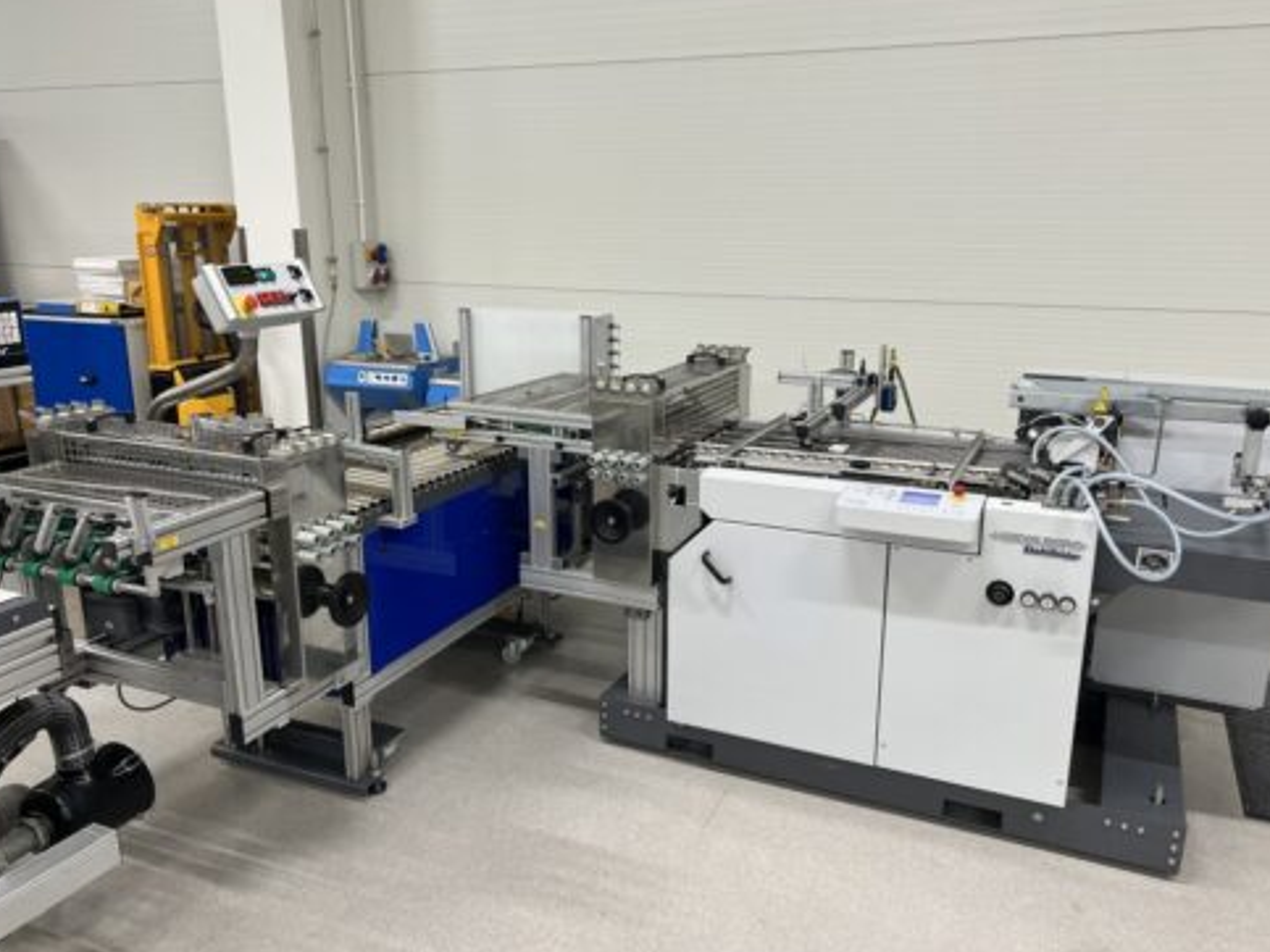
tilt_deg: -14.3
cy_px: 479
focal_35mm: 28
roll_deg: -0.1
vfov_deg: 49.7
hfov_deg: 63.4
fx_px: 1027
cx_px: 649
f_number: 1.5
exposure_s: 1/100
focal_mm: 5.7
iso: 100
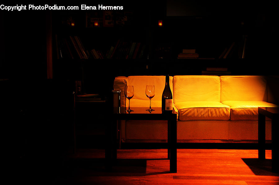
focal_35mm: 57
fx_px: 441
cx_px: 140
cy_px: 92
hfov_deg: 35.1
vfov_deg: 23.7
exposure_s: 1/10
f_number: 4.5
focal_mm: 38
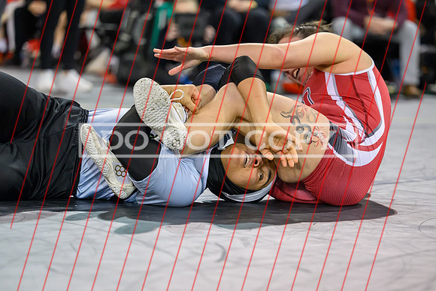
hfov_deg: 13.7
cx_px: 219
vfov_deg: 9.2
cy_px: 181
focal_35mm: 150
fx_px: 1812
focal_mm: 120
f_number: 2.8
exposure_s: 1/800
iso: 7200
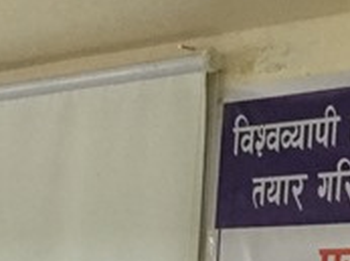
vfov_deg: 11.8
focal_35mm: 115
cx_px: 178
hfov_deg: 17.2
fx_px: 1160
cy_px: 484
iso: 200
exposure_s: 1/33
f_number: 2.4
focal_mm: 3.3
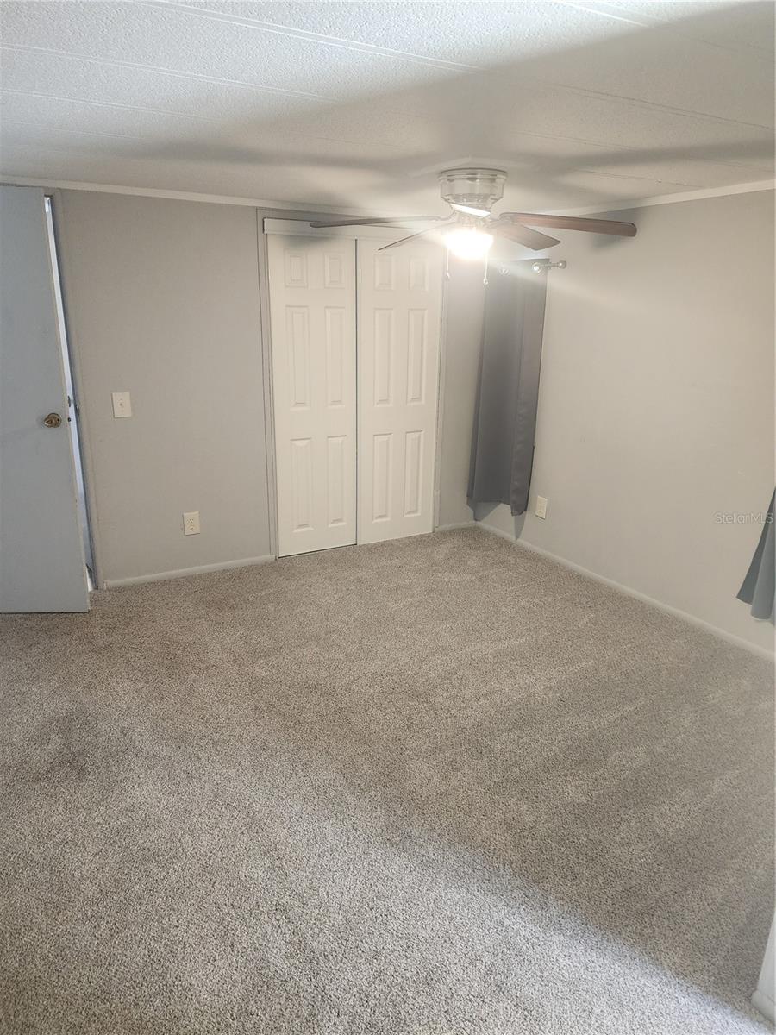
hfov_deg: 58.9
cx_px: 388
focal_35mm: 23
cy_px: 518
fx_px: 687
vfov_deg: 73.9
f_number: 1.8
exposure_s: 1/60
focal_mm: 6.4
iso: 640
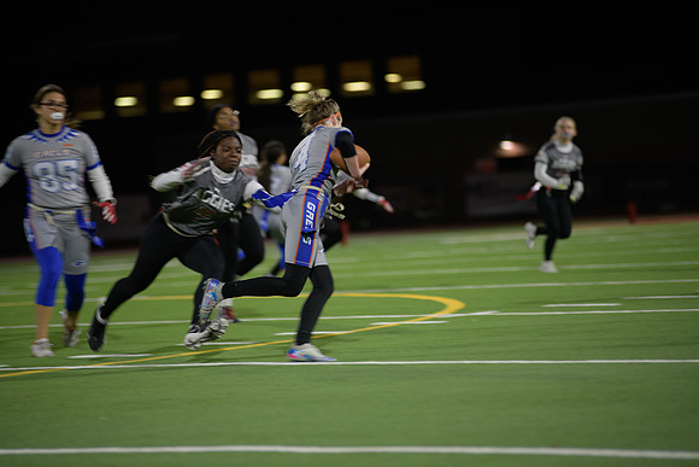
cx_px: 350
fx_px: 3399
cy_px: 234
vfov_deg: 7.9
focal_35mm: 175
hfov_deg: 11.7
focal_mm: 175
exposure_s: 1/200
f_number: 2.8
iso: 720
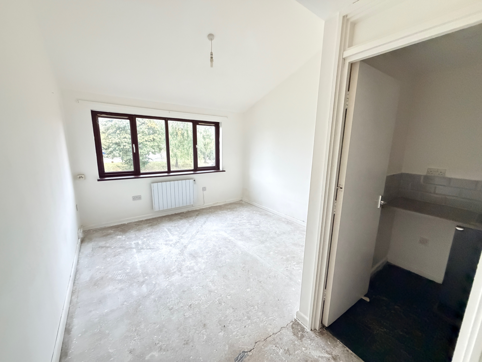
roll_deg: -0.6
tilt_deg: -10.9
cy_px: 181
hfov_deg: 102.1
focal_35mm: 14
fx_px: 195
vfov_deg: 85.7
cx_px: 241
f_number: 2.2
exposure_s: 1/60
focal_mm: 2.22
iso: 1250
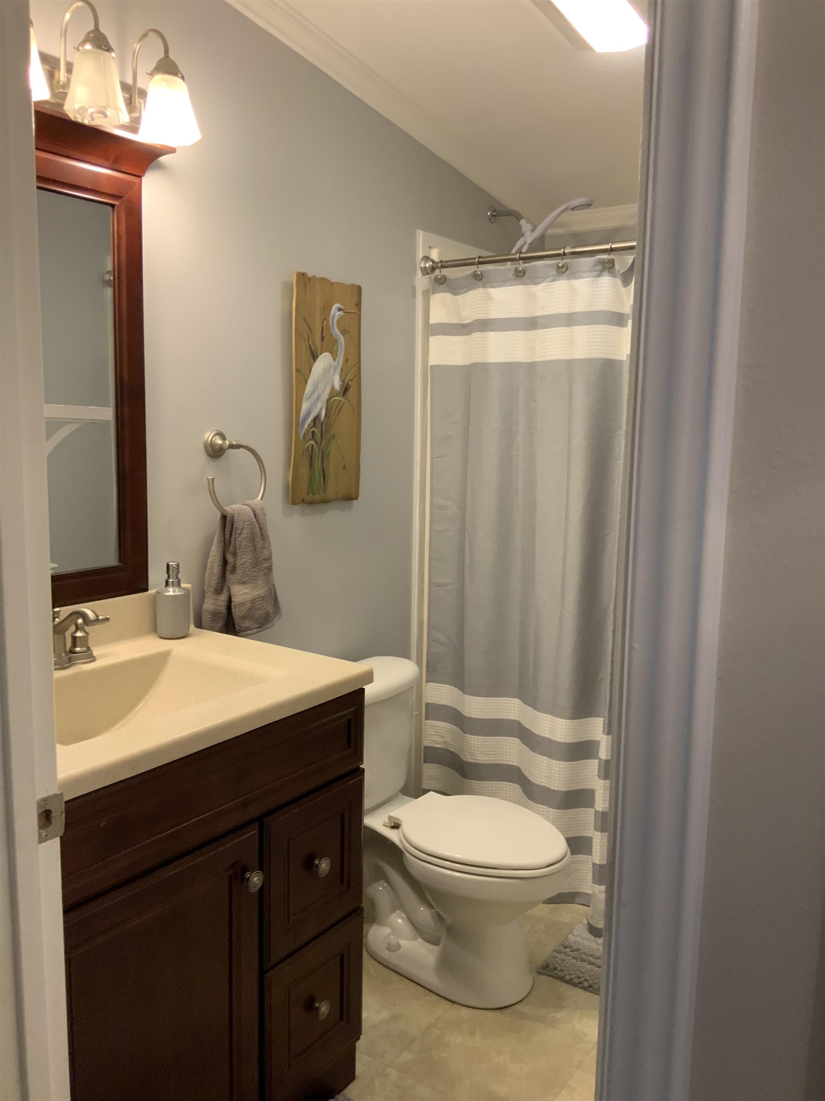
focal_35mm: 29
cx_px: 412
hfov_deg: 48.2
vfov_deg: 61.7
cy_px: 550
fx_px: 922
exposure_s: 1/60
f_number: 1.8
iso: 125
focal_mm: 3
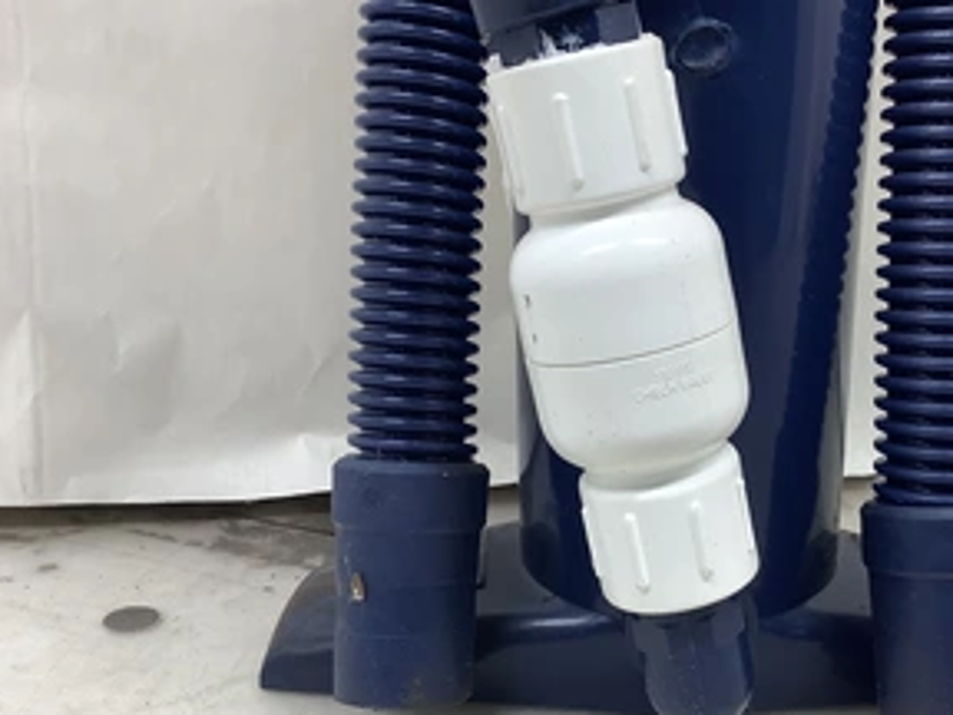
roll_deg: -1.6
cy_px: 430
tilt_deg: -15.4
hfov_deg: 43.4
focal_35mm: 43
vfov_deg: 33.5
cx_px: 612
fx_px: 1184
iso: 64
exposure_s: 1/60
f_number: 2.4
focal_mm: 3.3
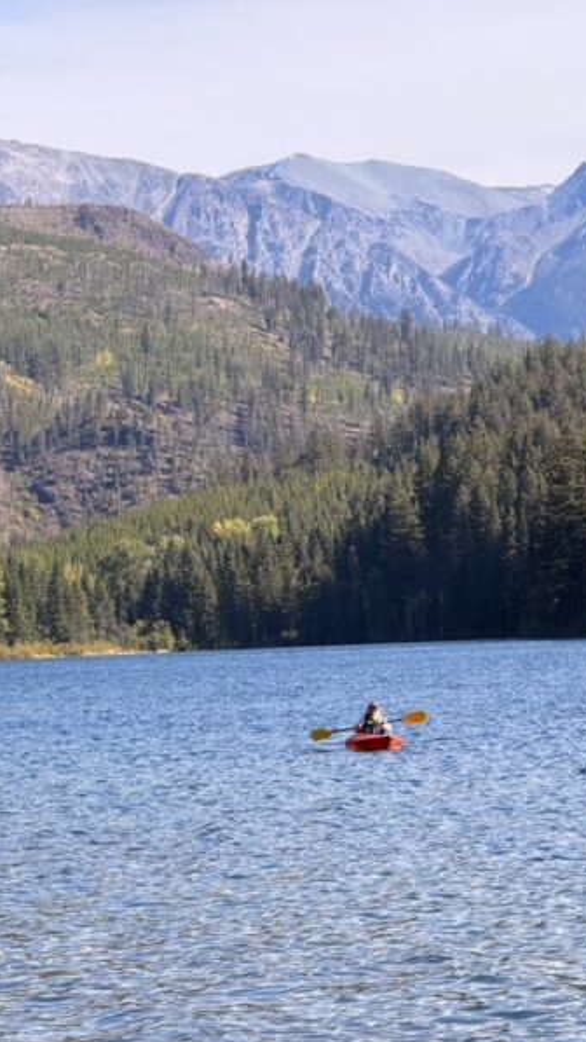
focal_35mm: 146
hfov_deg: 8.3
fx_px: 4031
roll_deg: +2.9
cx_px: 638
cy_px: 522
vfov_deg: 14.7
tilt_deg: +0.8
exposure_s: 1/638
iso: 50
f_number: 2.8
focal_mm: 16.89
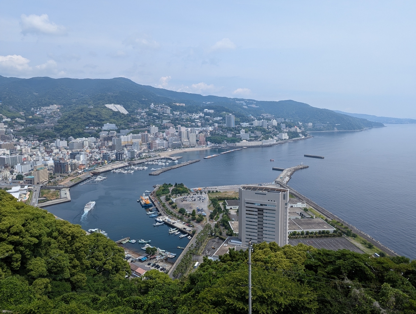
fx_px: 289
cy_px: 157
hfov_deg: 71.5
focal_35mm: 24
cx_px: 208
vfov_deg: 57.0
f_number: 1.85
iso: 45
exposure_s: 1/1919
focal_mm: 6.81
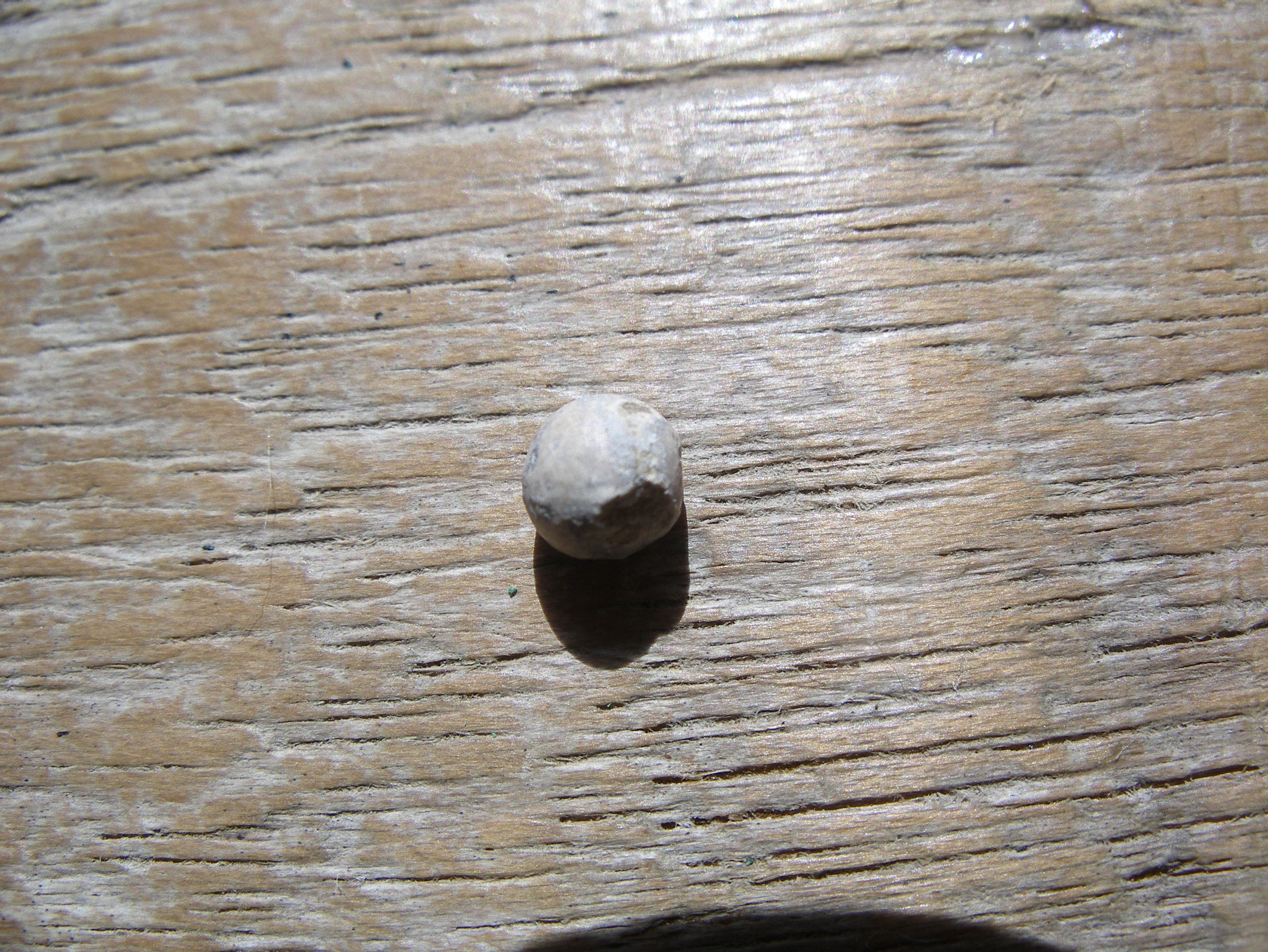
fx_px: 1356
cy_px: 476
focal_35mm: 37
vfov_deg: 38.7
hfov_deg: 50.1
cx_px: 634
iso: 80
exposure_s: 1/400
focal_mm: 7.8
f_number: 5.6
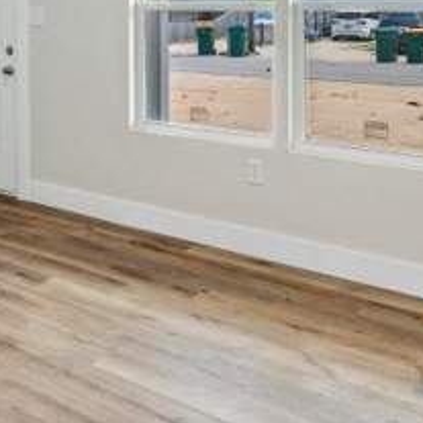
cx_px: 25
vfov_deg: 34.3
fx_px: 636
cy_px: 27
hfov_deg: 34.3
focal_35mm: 46
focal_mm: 14
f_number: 9
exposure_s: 1/30
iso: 320
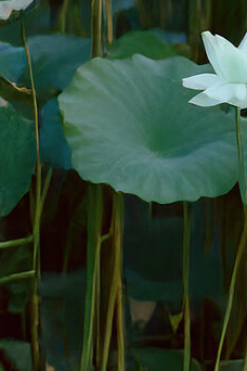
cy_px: 110
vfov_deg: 4.6
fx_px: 4600
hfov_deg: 3.1
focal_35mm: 447
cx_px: -159
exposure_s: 1/2500
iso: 100
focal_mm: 85
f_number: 1.6
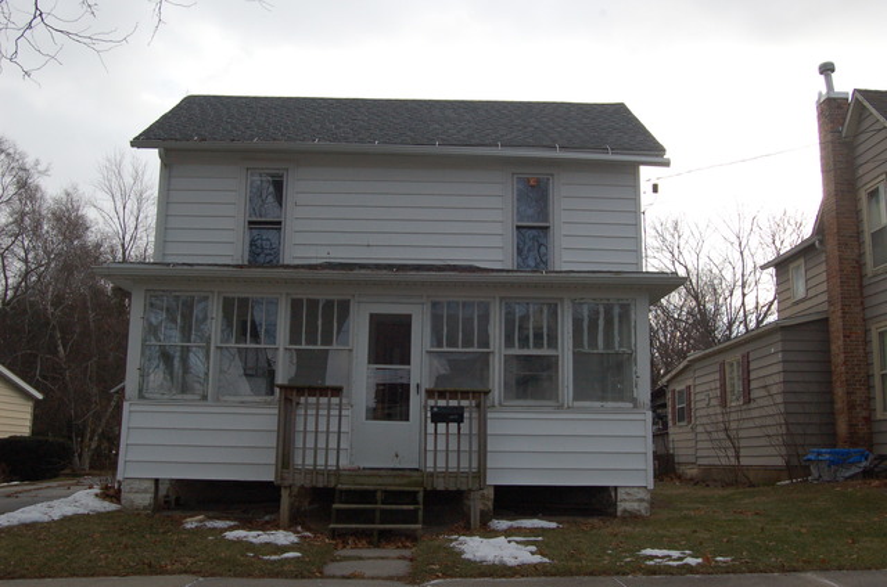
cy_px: 294
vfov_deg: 36.7
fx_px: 885
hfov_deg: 53.2
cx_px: 444
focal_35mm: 36
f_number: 10
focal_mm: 24
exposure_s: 1/400
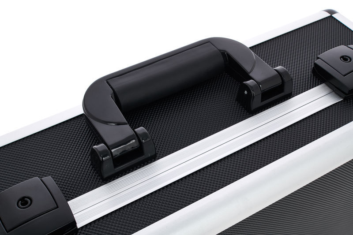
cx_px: 176
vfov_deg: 29.9
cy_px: 118
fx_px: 441
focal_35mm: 45
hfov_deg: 43.6
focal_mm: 45
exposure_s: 1/13
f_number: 16
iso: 64
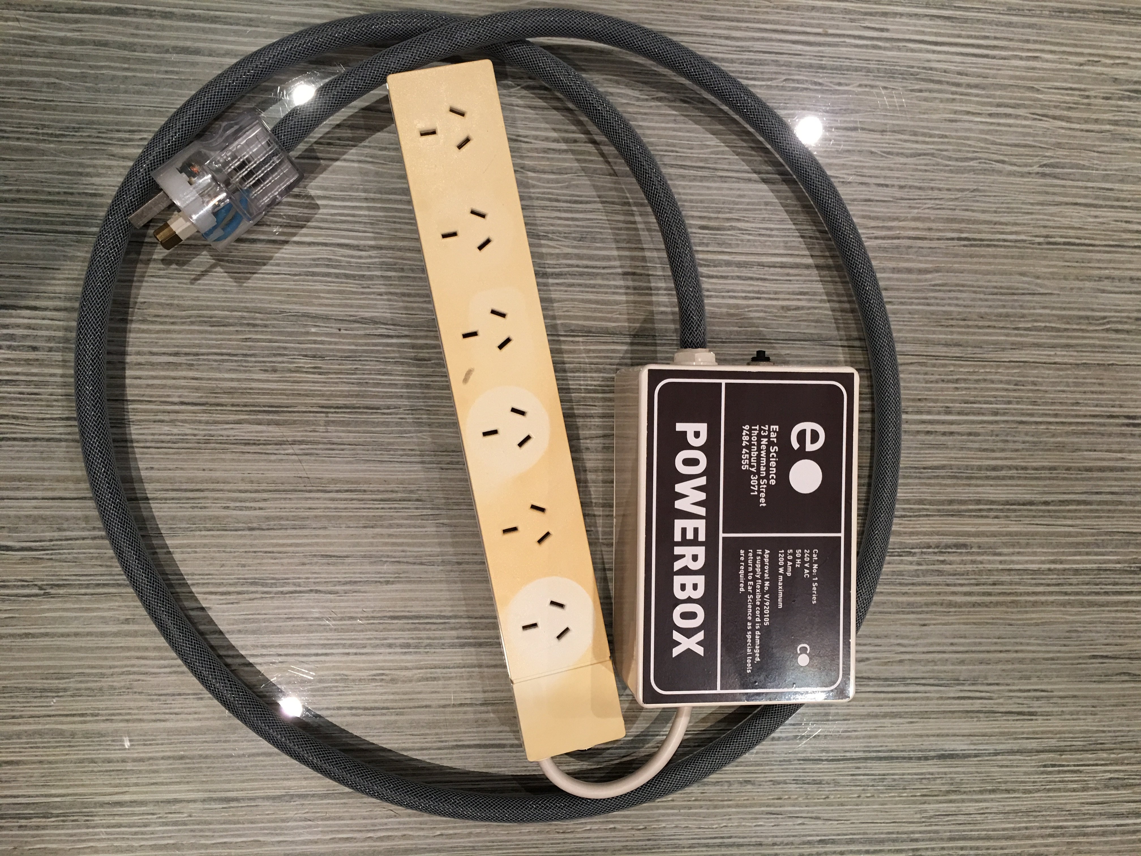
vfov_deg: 48.2
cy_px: 428
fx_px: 956
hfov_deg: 61.7
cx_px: 570
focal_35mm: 29
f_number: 2.2
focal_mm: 4.15
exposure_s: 1/17
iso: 50
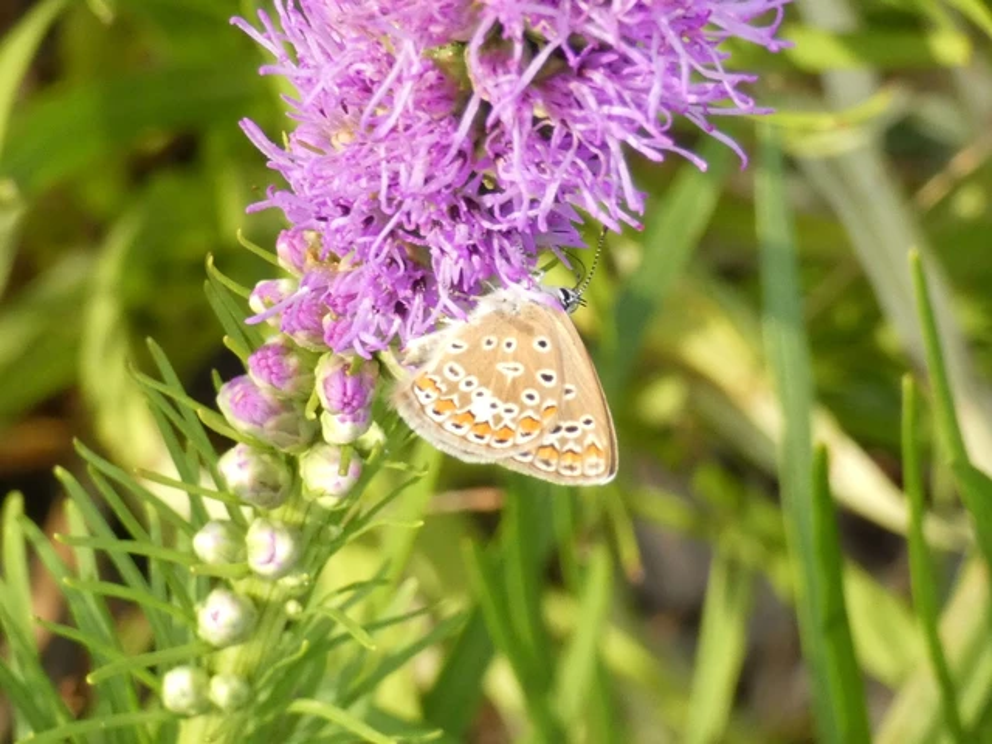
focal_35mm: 122
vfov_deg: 12.1
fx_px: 3496
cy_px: 372
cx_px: 496
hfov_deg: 16.1
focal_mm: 21.9
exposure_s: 1/80
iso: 320
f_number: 5.1
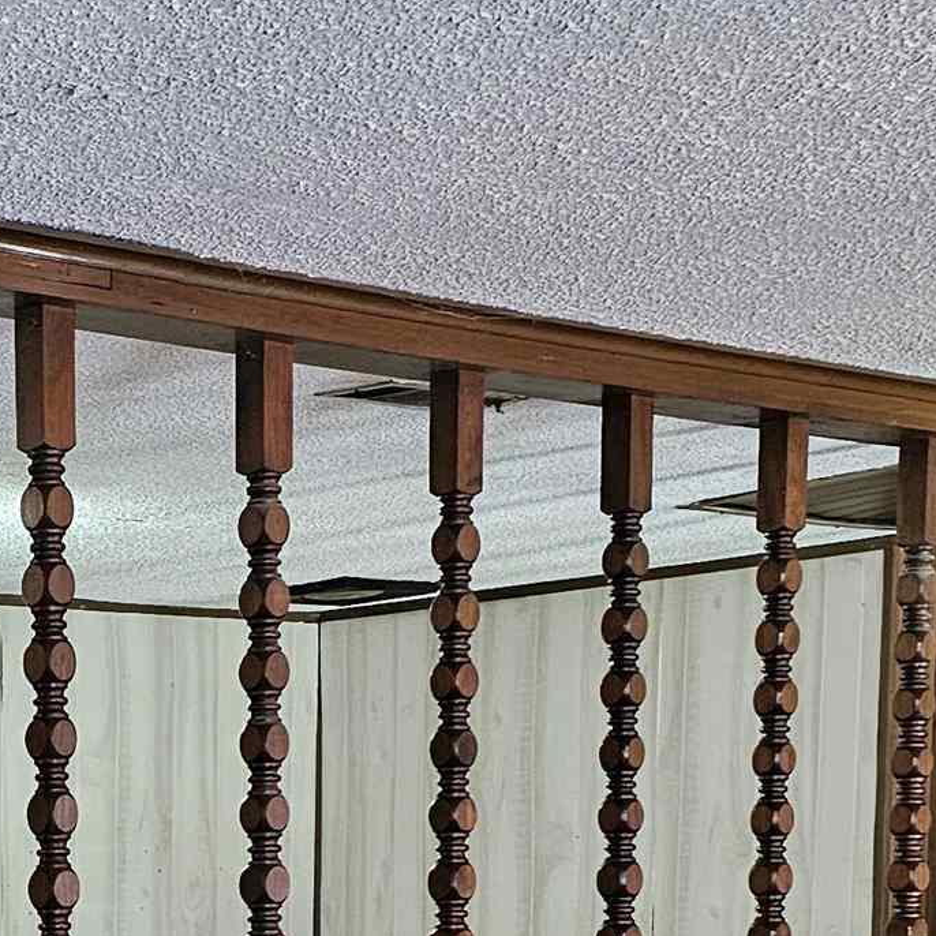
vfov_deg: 17.8
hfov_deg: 18.5
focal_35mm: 91
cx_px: -42
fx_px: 2784
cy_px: 1236
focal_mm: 6.3
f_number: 1.7
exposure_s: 1/60
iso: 640
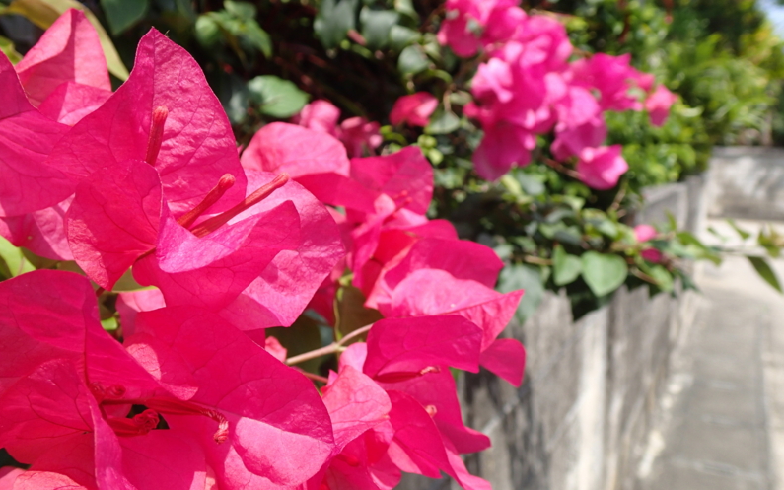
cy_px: 228
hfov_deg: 59.7
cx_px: 392
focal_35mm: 32
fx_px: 684
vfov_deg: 39.4
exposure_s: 1/800
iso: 100
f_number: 3.2
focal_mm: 5.5
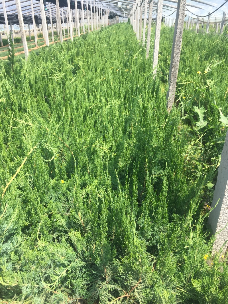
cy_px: 152
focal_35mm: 29
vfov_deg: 61.7
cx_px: 114
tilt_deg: -25.4
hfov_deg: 48.2
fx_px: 255
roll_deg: +3.6
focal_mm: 4.15
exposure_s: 1/694
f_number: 2.2
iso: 32
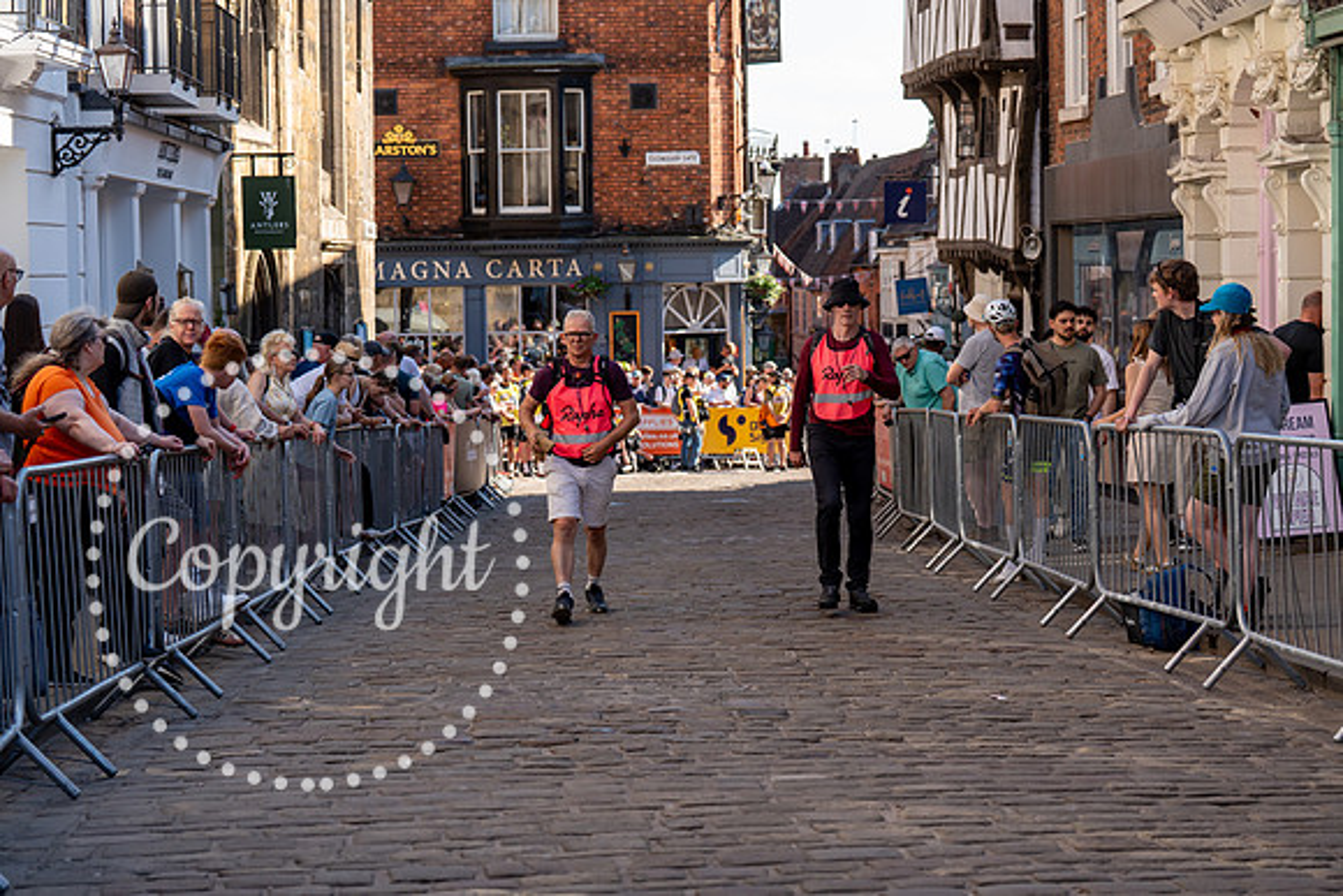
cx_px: 672
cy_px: 448
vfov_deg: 19.5
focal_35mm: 70
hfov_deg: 28.8
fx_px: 2612
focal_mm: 70
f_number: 4
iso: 400
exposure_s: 1/1000
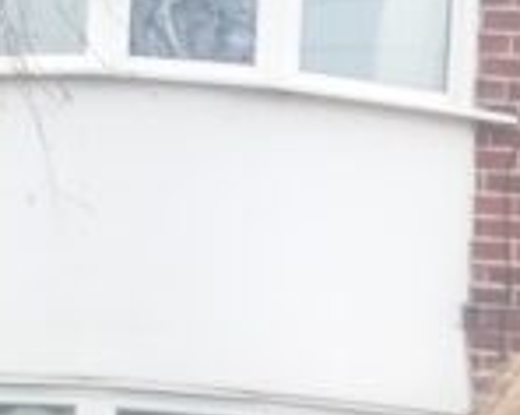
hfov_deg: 9.8
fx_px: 2905
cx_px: 889
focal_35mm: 189
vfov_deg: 7.2
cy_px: 1277
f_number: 1.9
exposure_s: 1/136
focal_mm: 3.7
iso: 64
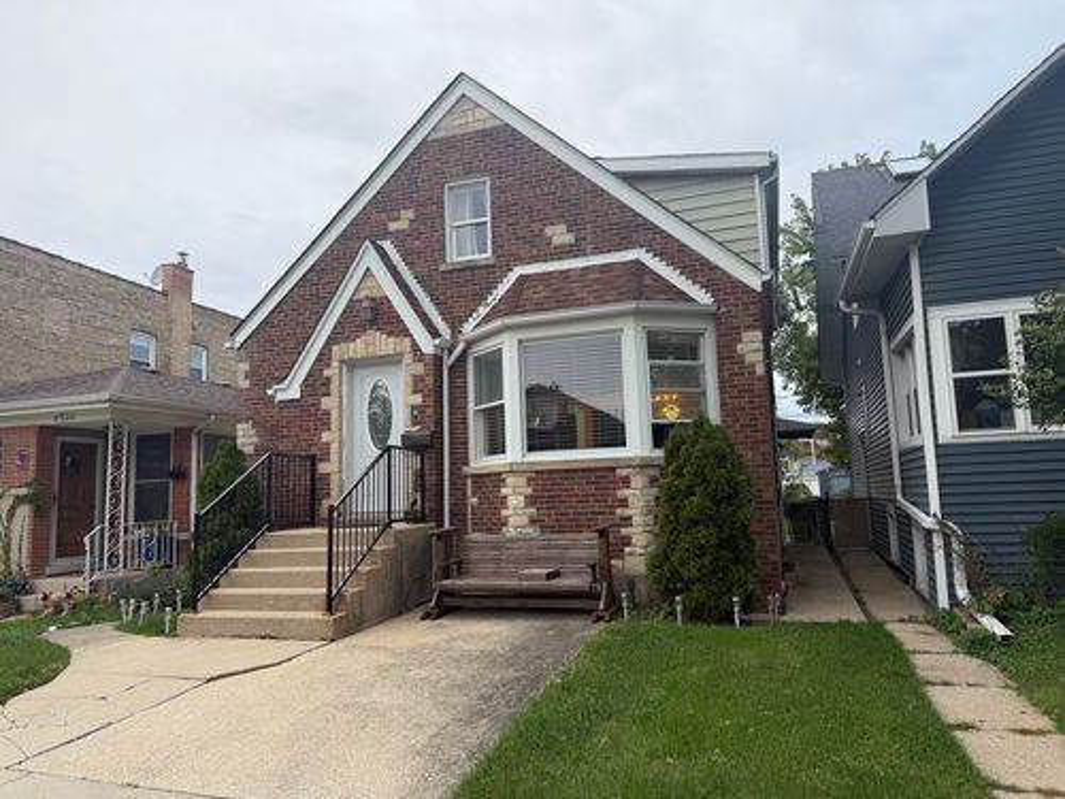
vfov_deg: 56.8
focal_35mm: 24
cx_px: 532
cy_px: 400
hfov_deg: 71.6
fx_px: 738
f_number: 1.78
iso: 80
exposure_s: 1/194
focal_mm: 6.76
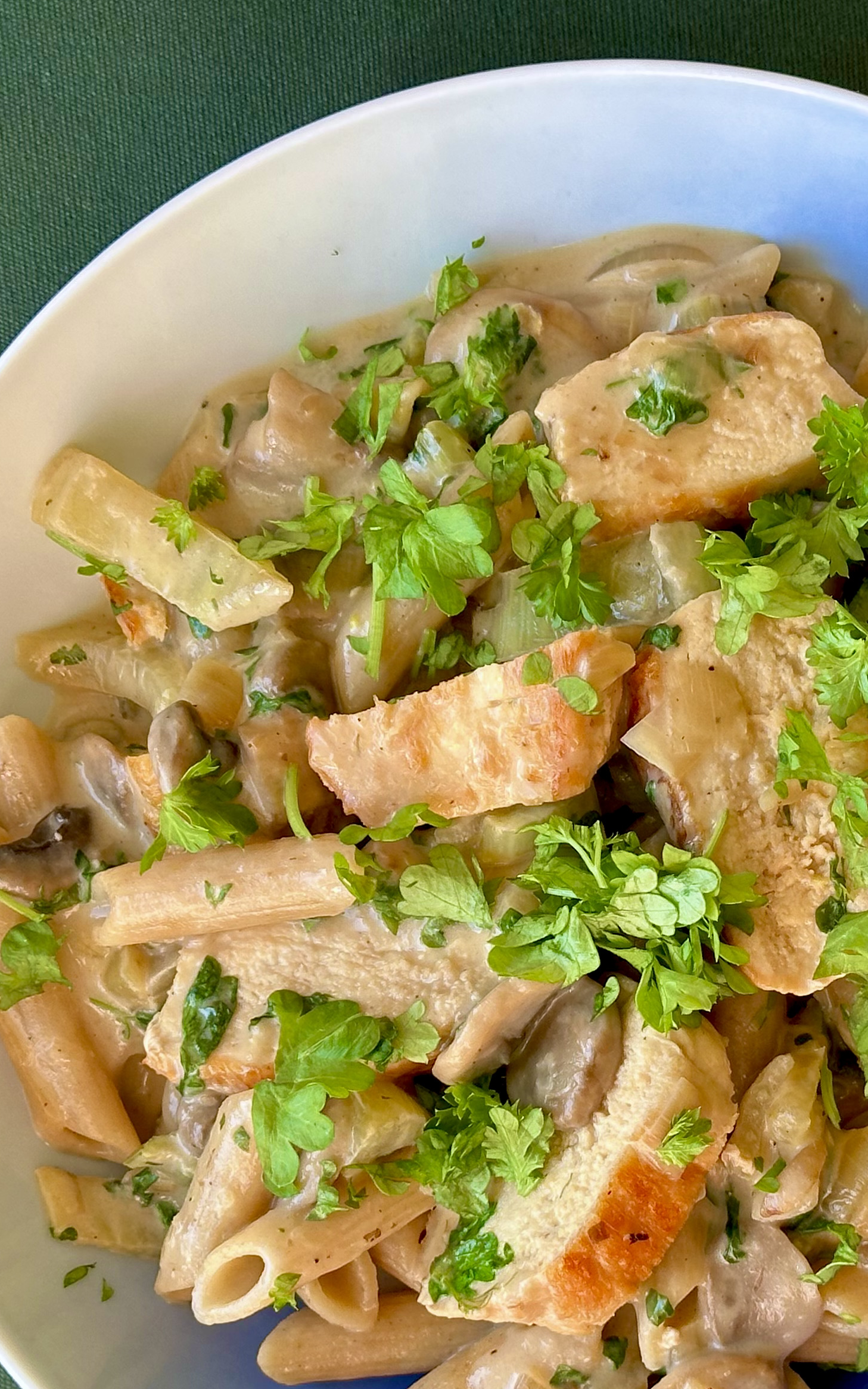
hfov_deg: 14.8
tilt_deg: -88.2
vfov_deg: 23.5
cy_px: 863
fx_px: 3331
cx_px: 668
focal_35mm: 88
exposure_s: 1/121
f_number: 1.78
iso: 64
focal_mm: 6.86
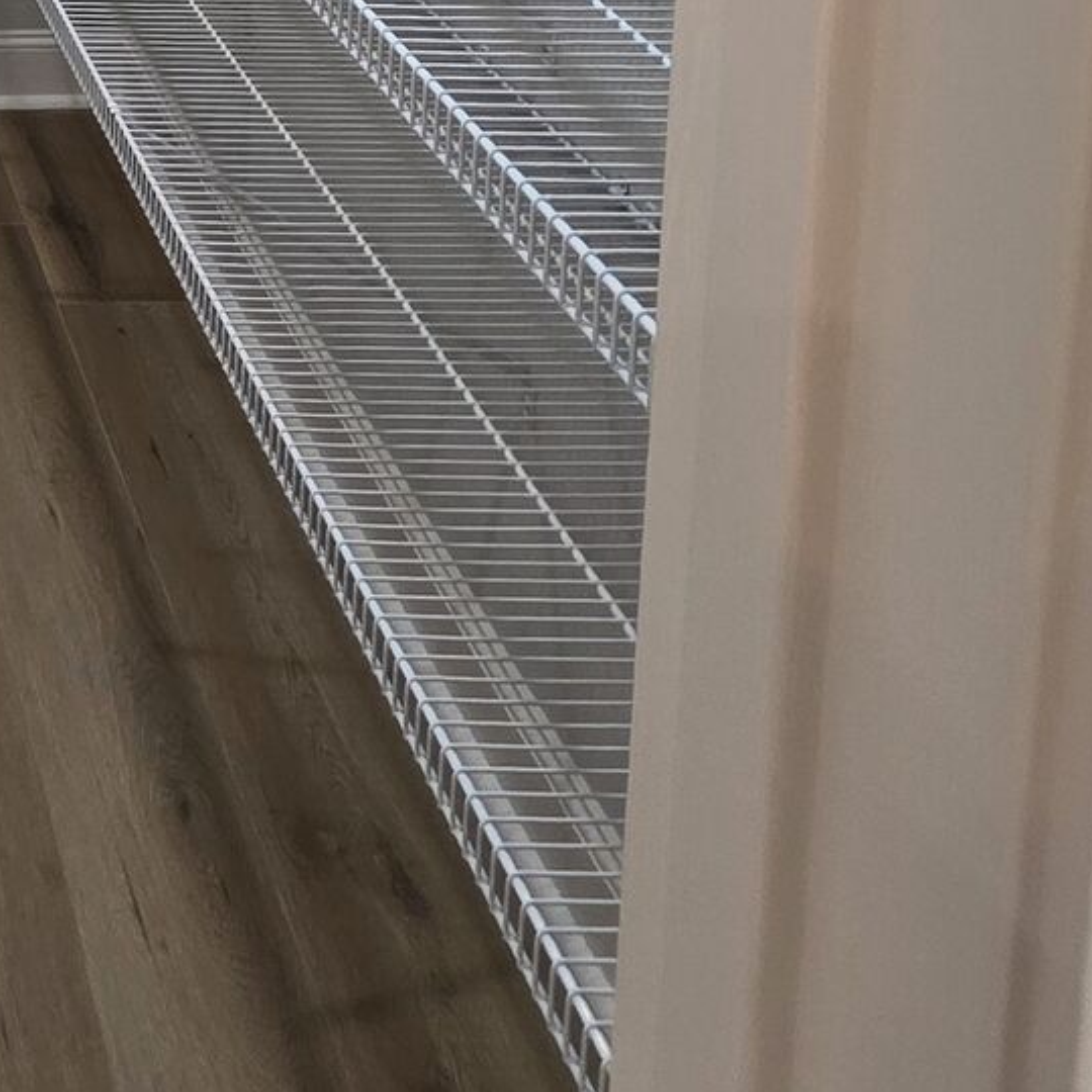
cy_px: -520
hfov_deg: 28.2
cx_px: -352
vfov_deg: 26.1
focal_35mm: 49
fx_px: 1749
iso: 250
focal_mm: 2.2
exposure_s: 1/120
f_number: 1.9
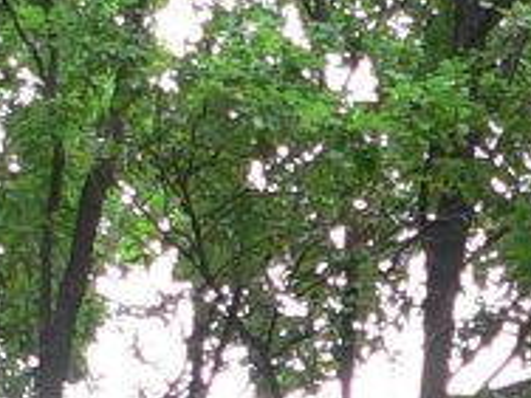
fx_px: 3758
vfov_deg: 5.9
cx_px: 957
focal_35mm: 245
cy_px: 920
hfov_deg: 7.8
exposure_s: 1/80
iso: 80
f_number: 2.8
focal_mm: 6
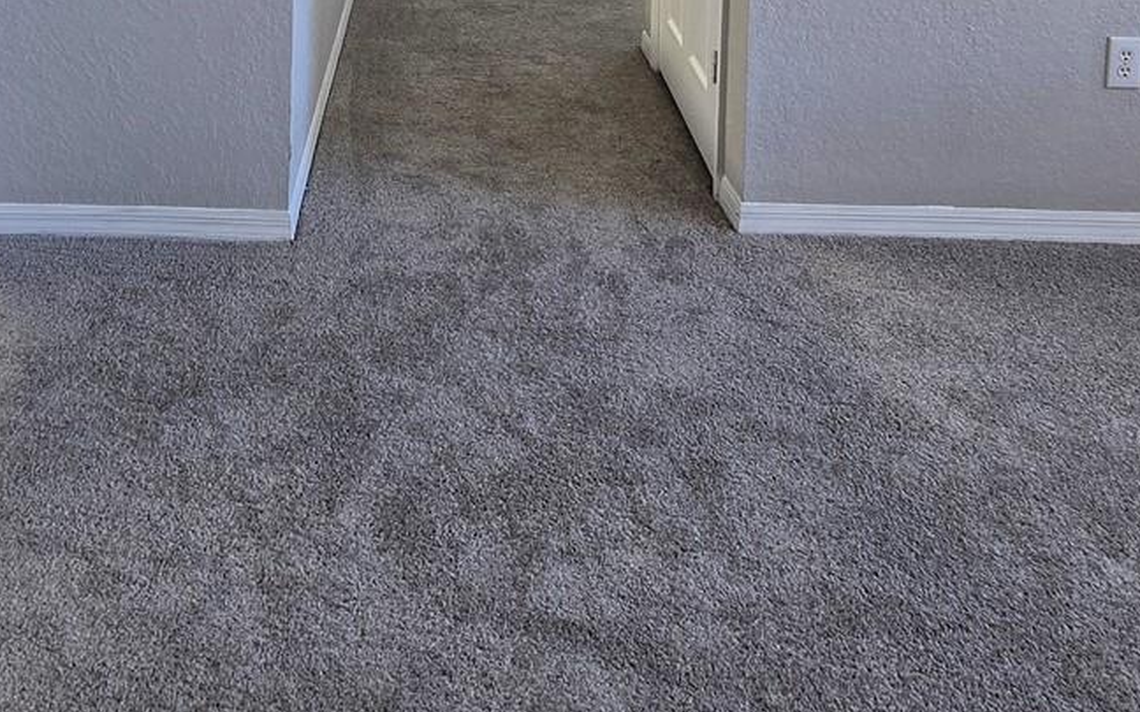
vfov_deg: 29.7
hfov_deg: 55.8
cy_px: -216
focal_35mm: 34
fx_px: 1056
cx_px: 403
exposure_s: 1/60
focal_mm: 2.2
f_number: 2.2
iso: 125
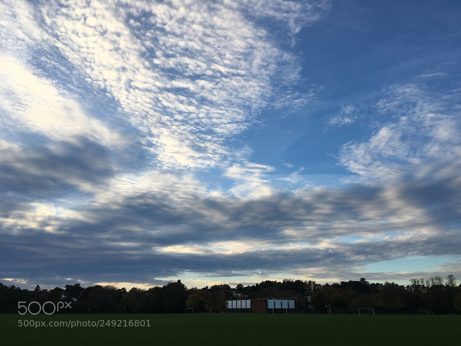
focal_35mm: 29
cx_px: 230
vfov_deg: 48.2
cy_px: 173
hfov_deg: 61.7
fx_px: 386
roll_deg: -1.1
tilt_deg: +16.9
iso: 25
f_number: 2.2
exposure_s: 1/605
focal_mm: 4.15
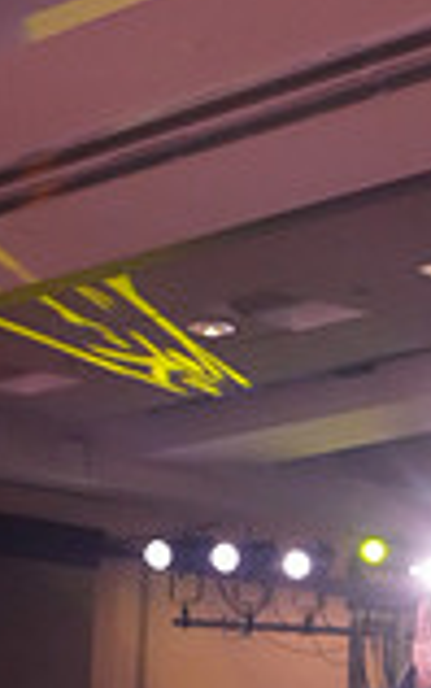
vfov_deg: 12.6
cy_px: 914
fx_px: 3020
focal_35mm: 161
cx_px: 786
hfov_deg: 7.9
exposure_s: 1/400
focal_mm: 43
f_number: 5
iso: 6400
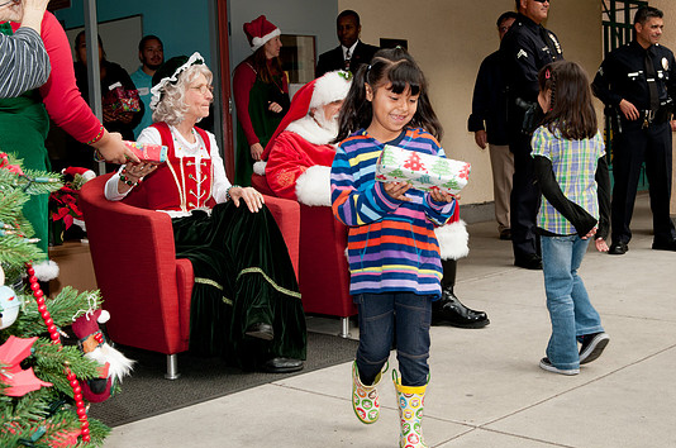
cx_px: 335
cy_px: 213
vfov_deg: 26.6
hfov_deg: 39.3
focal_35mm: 51
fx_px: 947
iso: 320
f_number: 8
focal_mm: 31
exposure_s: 1/250
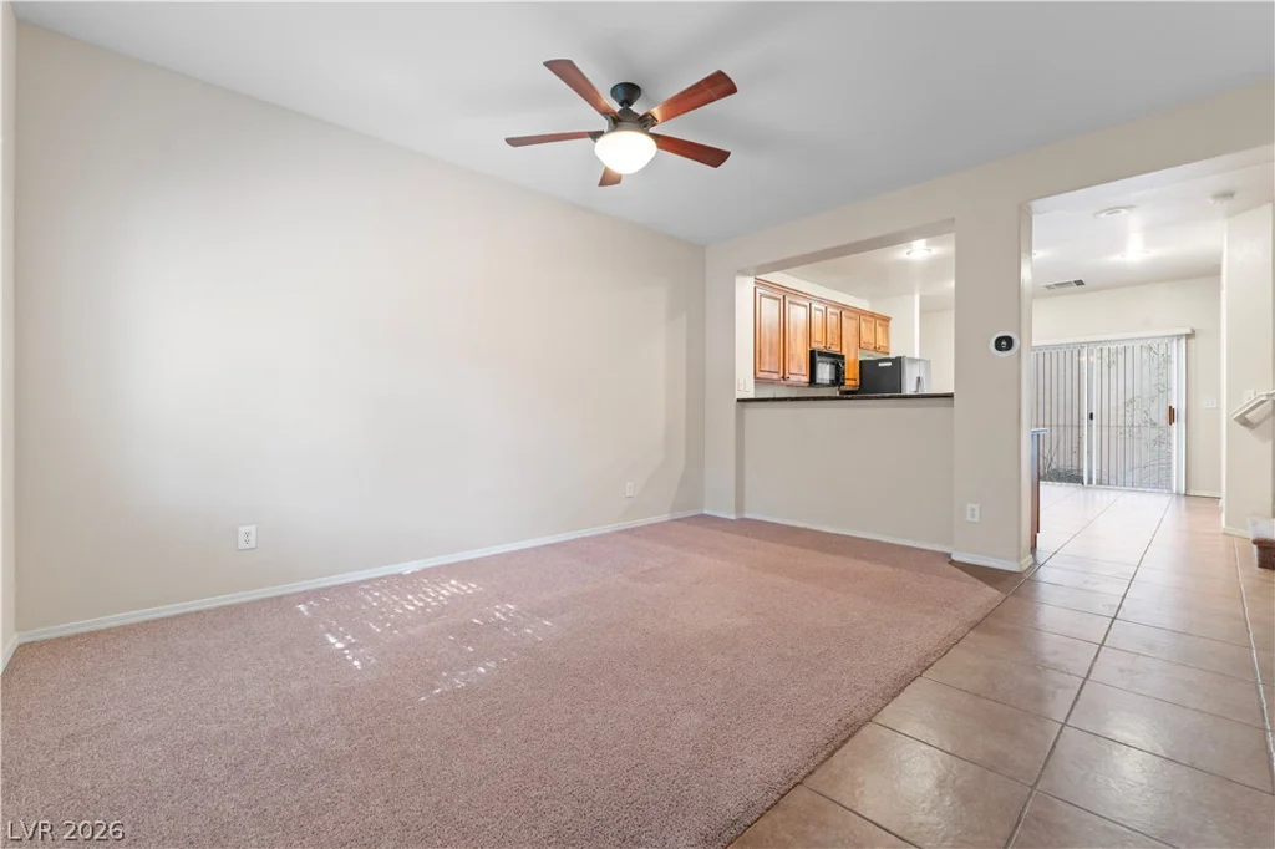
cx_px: 638
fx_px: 535
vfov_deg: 76.9
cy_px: 424
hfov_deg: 100.0
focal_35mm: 15
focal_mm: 15.1
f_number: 6.3
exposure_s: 1.6
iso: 200
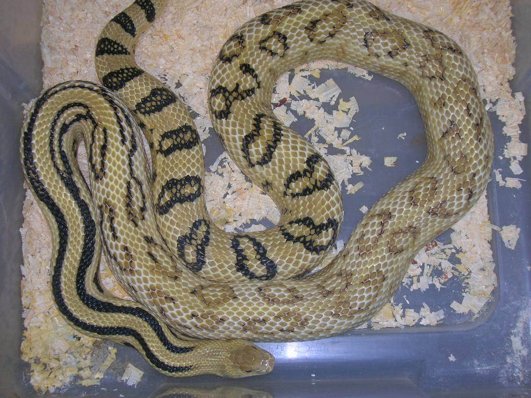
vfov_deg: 31.5
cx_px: 266
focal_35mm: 46
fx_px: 706
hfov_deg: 41.2
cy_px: 199
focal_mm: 7.7
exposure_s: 1/60.1
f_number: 3.2
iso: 50
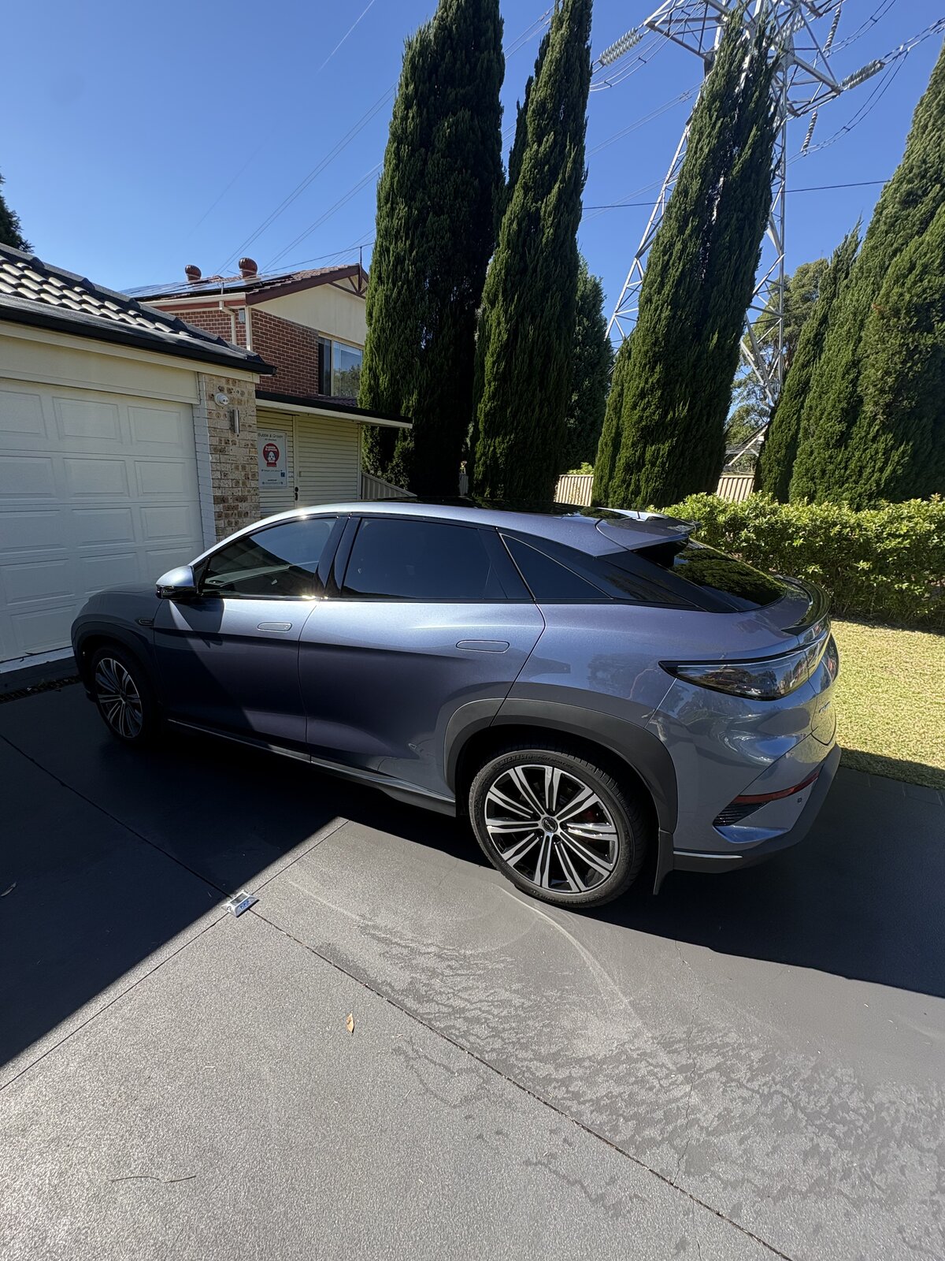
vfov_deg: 102.1
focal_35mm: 14
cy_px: 630
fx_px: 510
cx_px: 472
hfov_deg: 85.7
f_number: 2.2
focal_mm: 2.22
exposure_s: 1/573
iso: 64
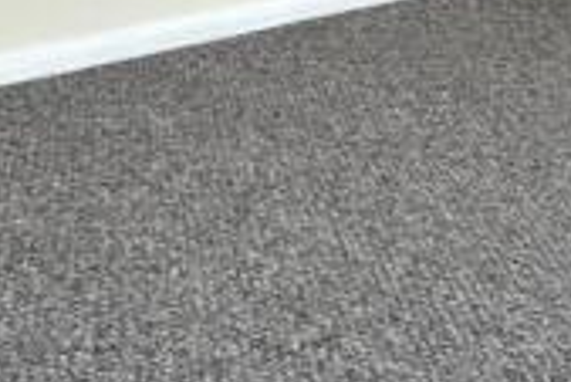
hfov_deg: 21.4
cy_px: -81
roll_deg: +0.6
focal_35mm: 88
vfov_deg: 15.0
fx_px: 1397
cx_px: 696
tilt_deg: -11.1
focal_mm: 2.22
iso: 64
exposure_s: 1/99
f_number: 2.2
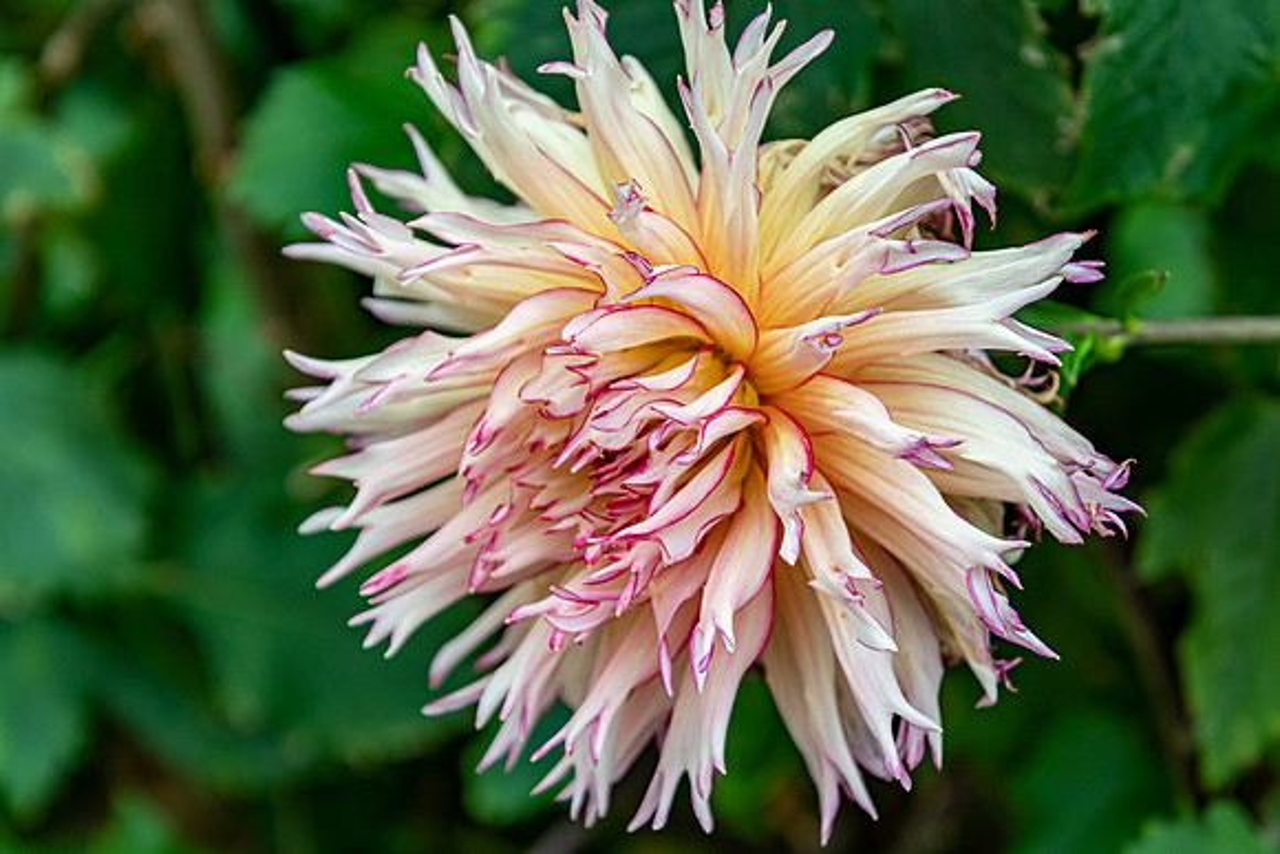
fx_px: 4279
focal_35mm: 120
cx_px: 640
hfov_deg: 17.0
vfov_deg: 11.4
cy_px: 427
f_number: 5.6
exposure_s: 1/500
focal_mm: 80
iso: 400
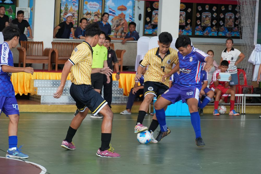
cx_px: 130
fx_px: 903
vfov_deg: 11.0
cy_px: 87
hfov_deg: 16.5
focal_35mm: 124
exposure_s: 1/400
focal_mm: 83
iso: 1250
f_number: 5.6
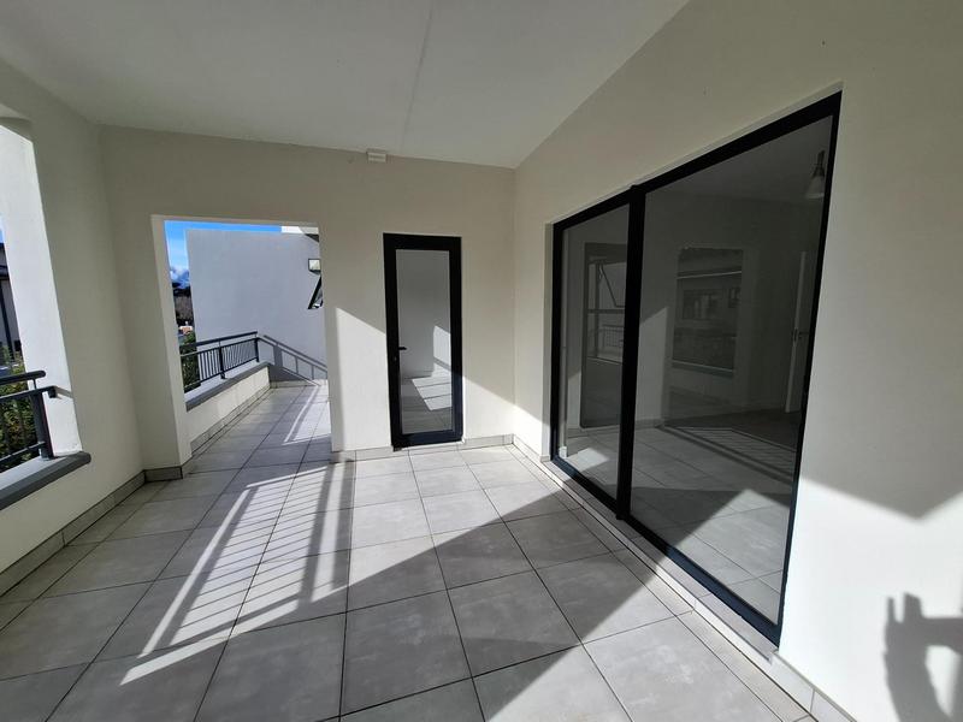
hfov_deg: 106.2
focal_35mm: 13
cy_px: 361
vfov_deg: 89.9
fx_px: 362
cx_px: 482
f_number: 2.2
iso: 40
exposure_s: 1/971
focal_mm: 1.74
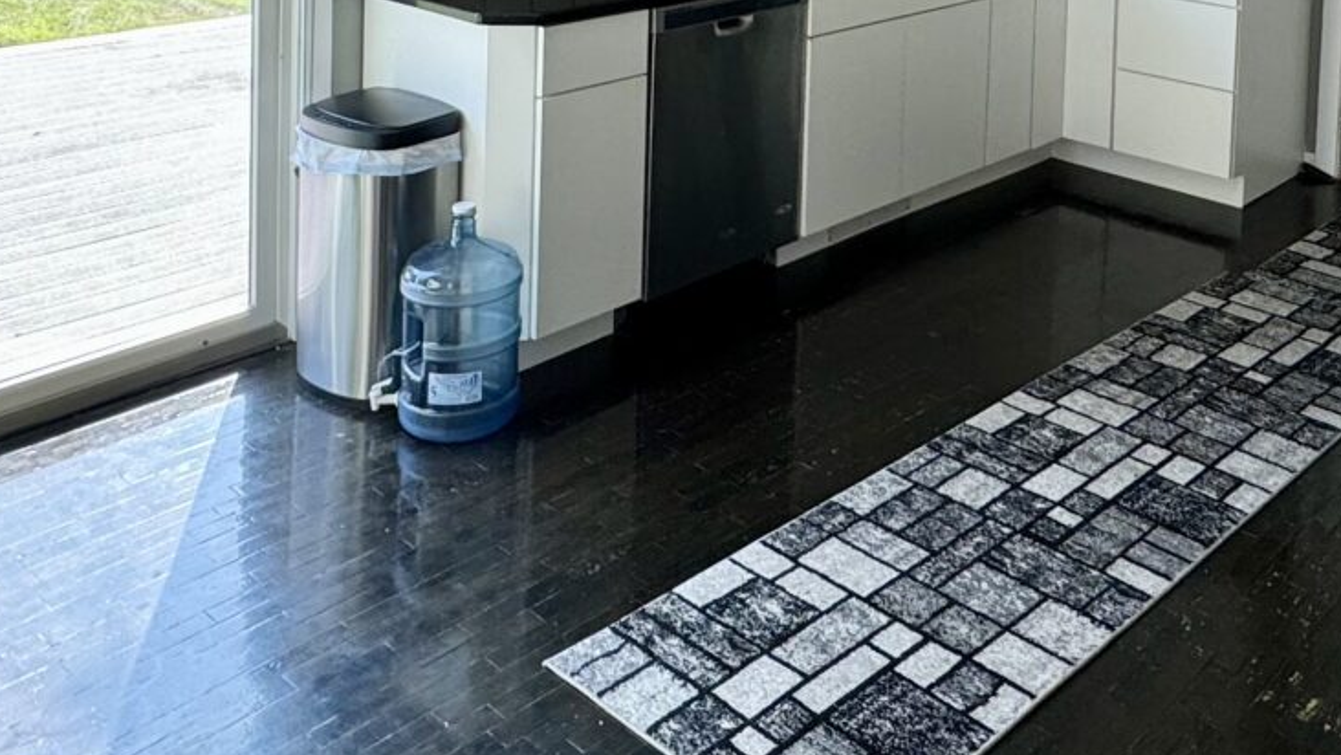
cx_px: 883
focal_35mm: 40
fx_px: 1423
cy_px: -220
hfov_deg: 49.7
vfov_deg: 25.6
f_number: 2.2
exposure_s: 1/120
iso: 80
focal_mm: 2.22
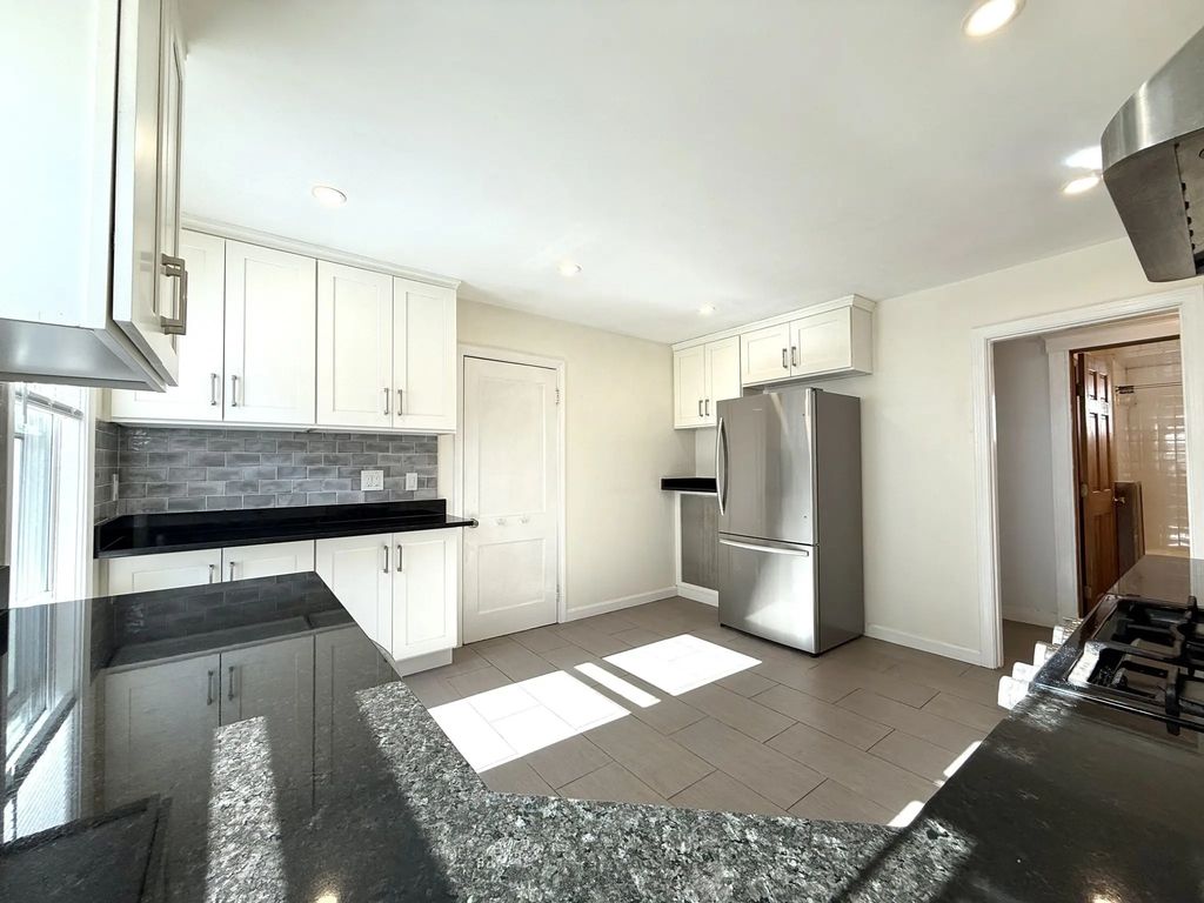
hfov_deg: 102.1
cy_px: 452
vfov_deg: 85.7
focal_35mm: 14
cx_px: 602
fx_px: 487
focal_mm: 2.22
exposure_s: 1/122
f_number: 2.2
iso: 50
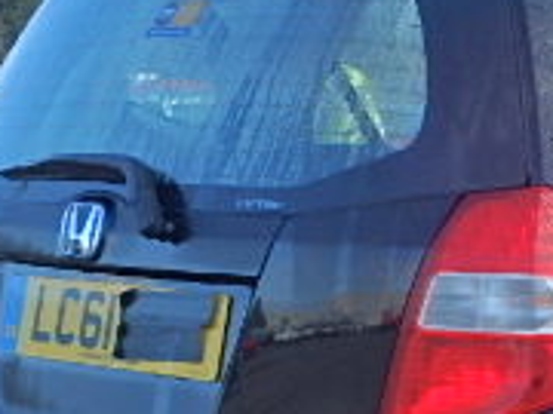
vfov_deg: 11.5
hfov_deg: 14.7
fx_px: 2045
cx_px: 716
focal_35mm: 128
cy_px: 374
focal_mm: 6.4
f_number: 5
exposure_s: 1/200
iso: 125
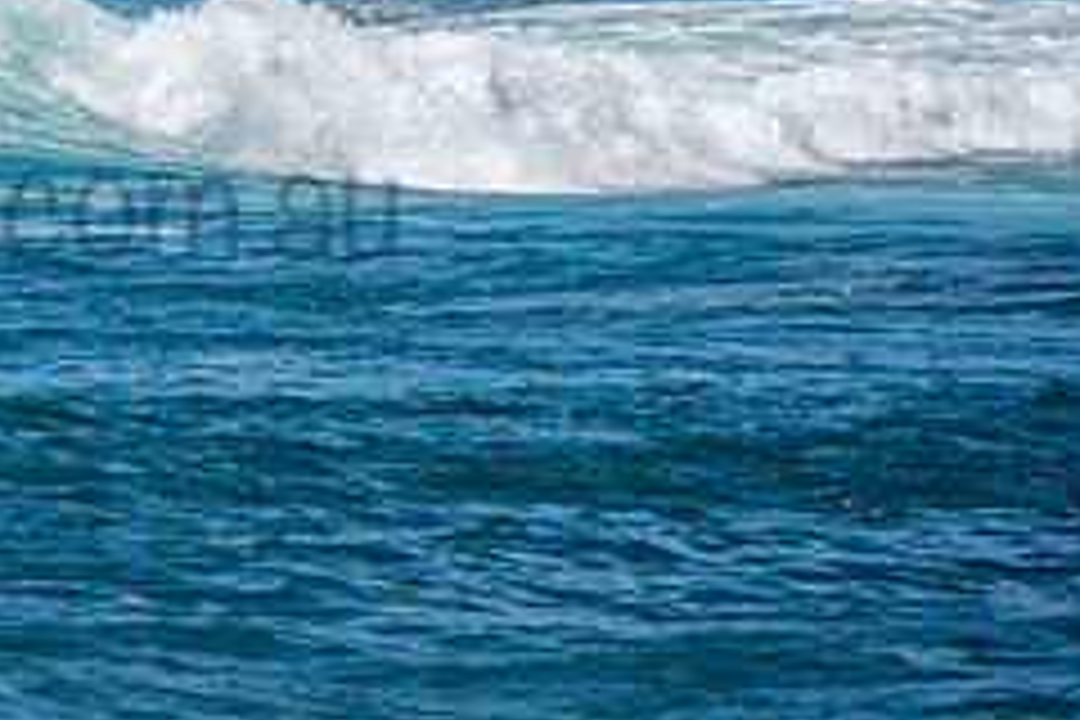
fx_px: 45206
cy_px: 155
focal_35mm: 1507
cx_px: -76
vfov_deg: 0.9
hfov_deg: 1.4
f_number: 5.6
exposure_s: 1/2000
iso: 360
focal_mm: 400
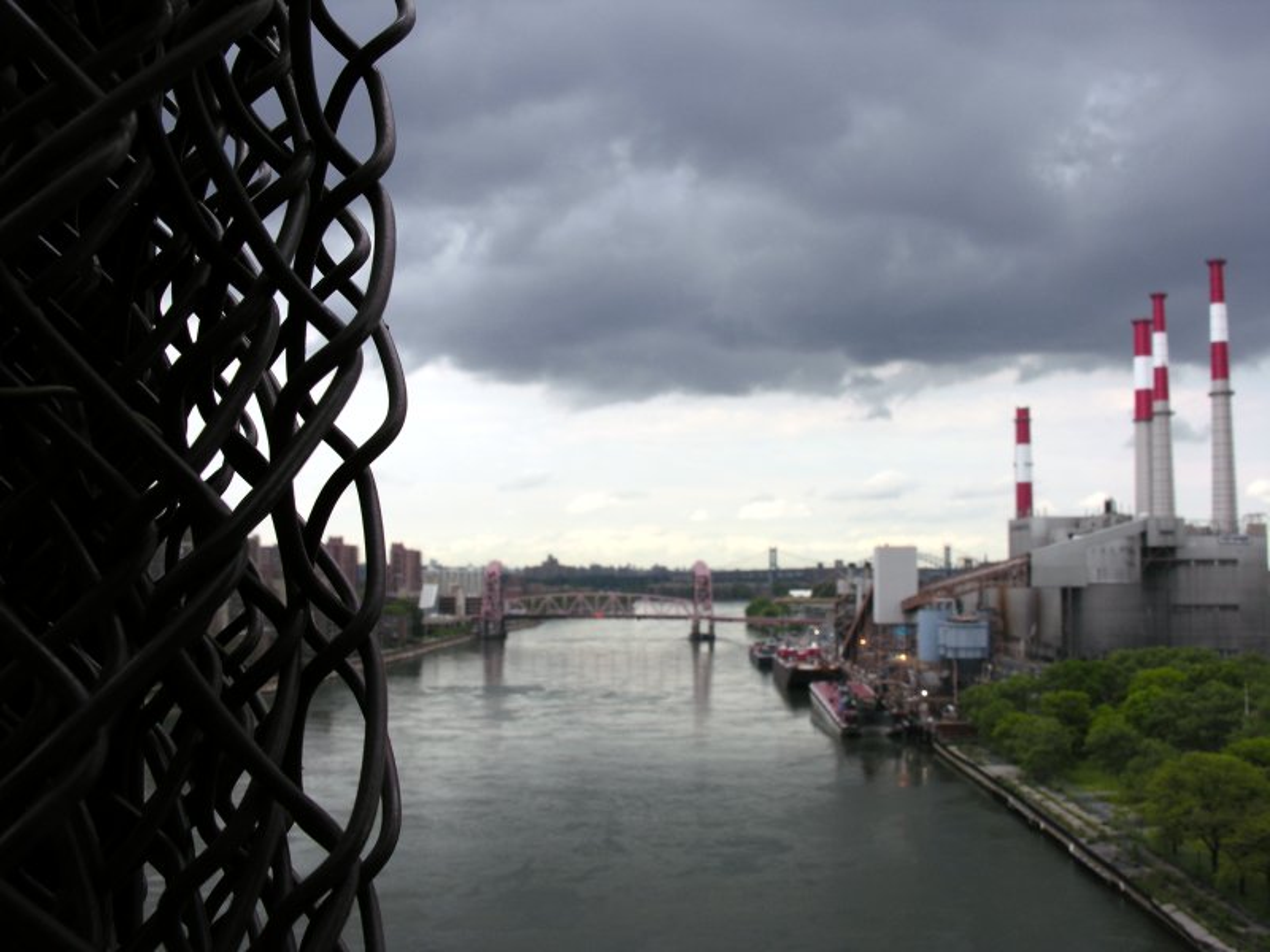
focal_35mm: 37
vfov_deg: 38.7
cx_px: 635
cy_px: 476
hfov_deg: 50.1
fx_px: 1357
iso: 50
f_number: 7.1
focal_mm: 9.5
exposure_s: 1/87.6
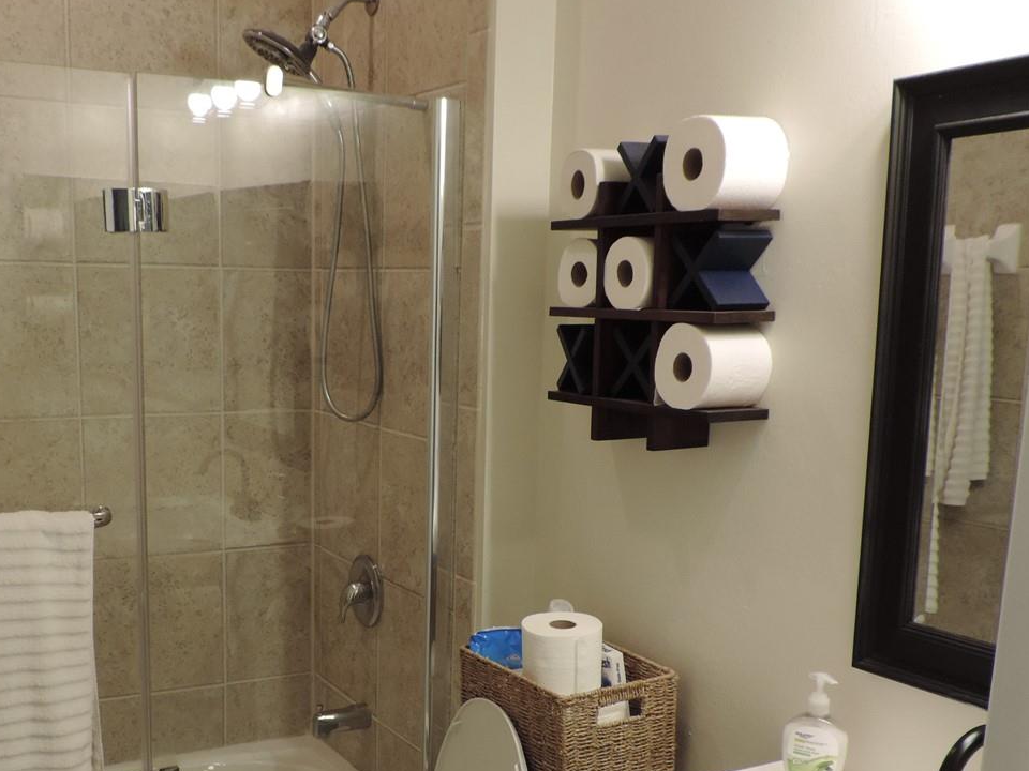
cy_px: 546
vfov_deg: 35.4
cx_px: 382
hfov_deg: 46.4
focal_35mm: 40
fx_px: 1189
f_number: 3
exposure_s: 1/30
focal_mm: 4.3
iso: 200
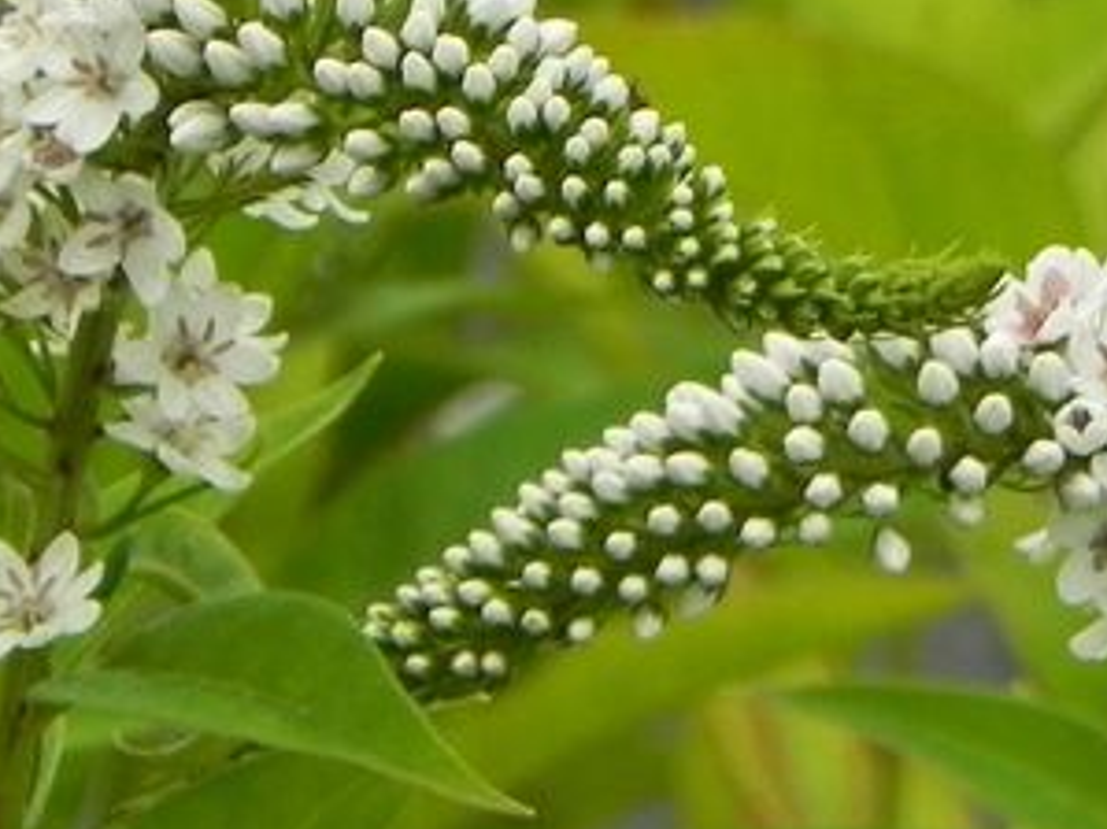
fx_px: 33213
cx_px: 1346
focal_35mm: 1039
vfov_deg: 1.4
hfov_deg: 1.9
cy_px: 340
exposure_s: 1/80
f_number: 5
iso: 160
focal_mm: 51.8
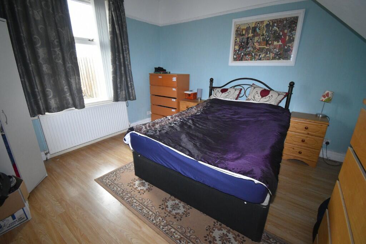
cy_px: 122
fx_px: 153
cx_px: 183
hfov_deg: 100.4
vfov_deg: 77.3
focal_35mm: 15
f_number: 4.5
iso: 2000
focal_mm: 10
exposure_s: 1/125
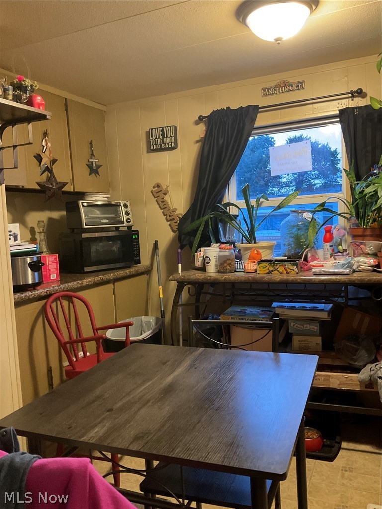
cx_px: 191
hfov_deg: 48.2
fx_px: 427
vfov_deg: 61.7
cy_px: 254
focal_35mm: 29
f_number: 1.8
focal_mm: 3
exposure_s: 1/30
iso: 250
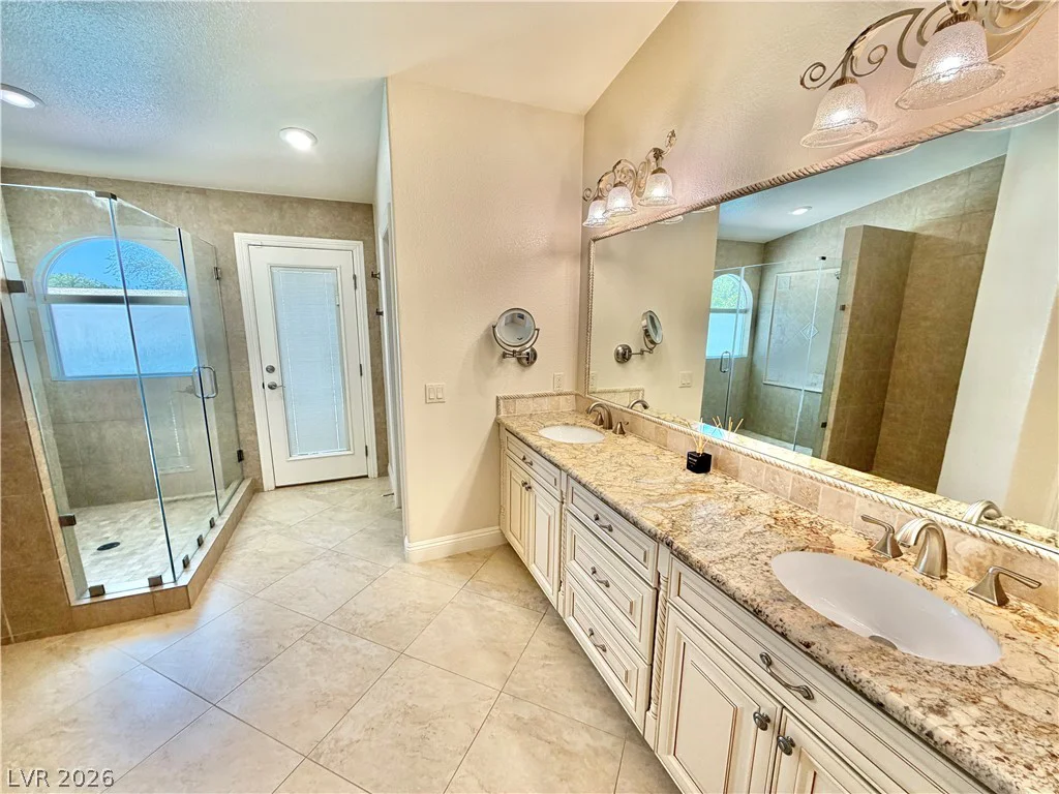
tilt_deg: -11.1
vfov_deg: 85.7
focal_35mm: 14
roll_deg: -0.9
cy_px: 397
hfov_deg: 102.1
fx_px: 428
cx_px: 530
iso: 100
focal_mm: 2.22
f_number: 2.2
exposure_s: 1/120
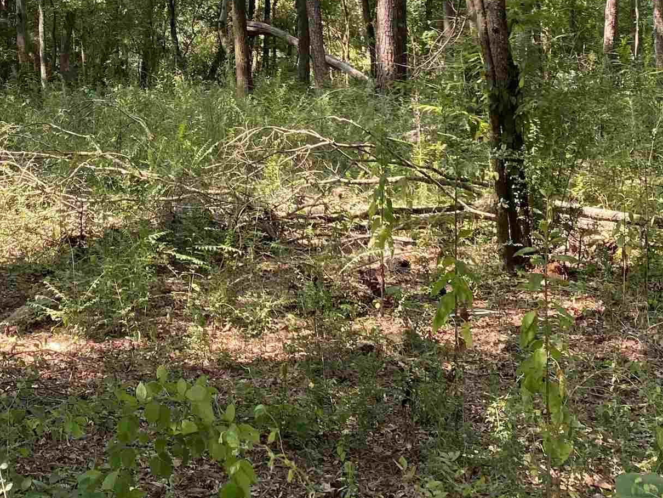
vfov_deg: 21.4
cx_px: 174
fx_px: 1264
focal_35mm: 66
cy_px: -8
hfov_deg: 29.0
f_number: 1.8
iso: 32
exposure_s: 1/122
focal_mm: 4.25
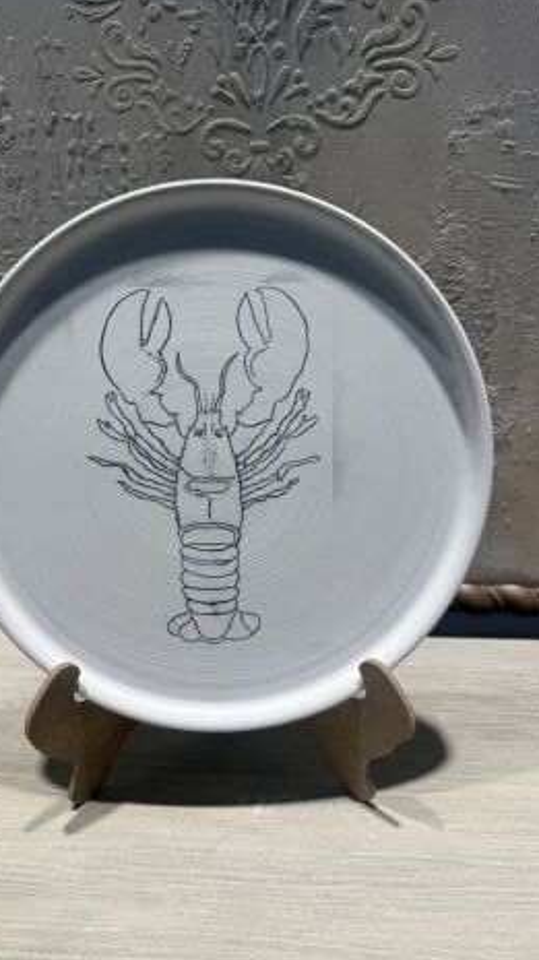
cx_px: 192
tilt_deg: -22.0
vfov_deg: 69.9
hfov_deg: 42.4
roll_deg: +3.9
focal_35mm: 27
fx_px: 687
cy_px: 469
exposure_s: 1/494
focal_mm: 6.76
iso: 80
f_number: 1.78
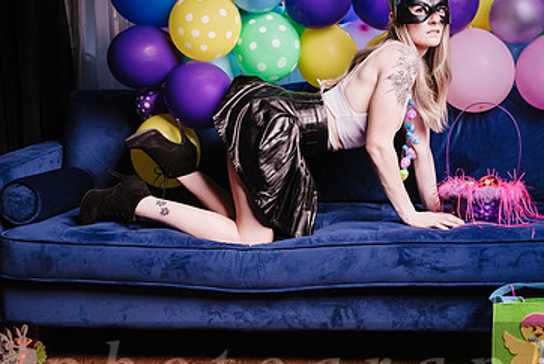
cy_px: 156
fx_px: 892
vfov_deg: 23.0
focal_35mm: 59
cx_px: 277
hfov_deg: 33.9
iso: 64
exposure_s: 1/160
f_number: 4.5
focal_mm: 34
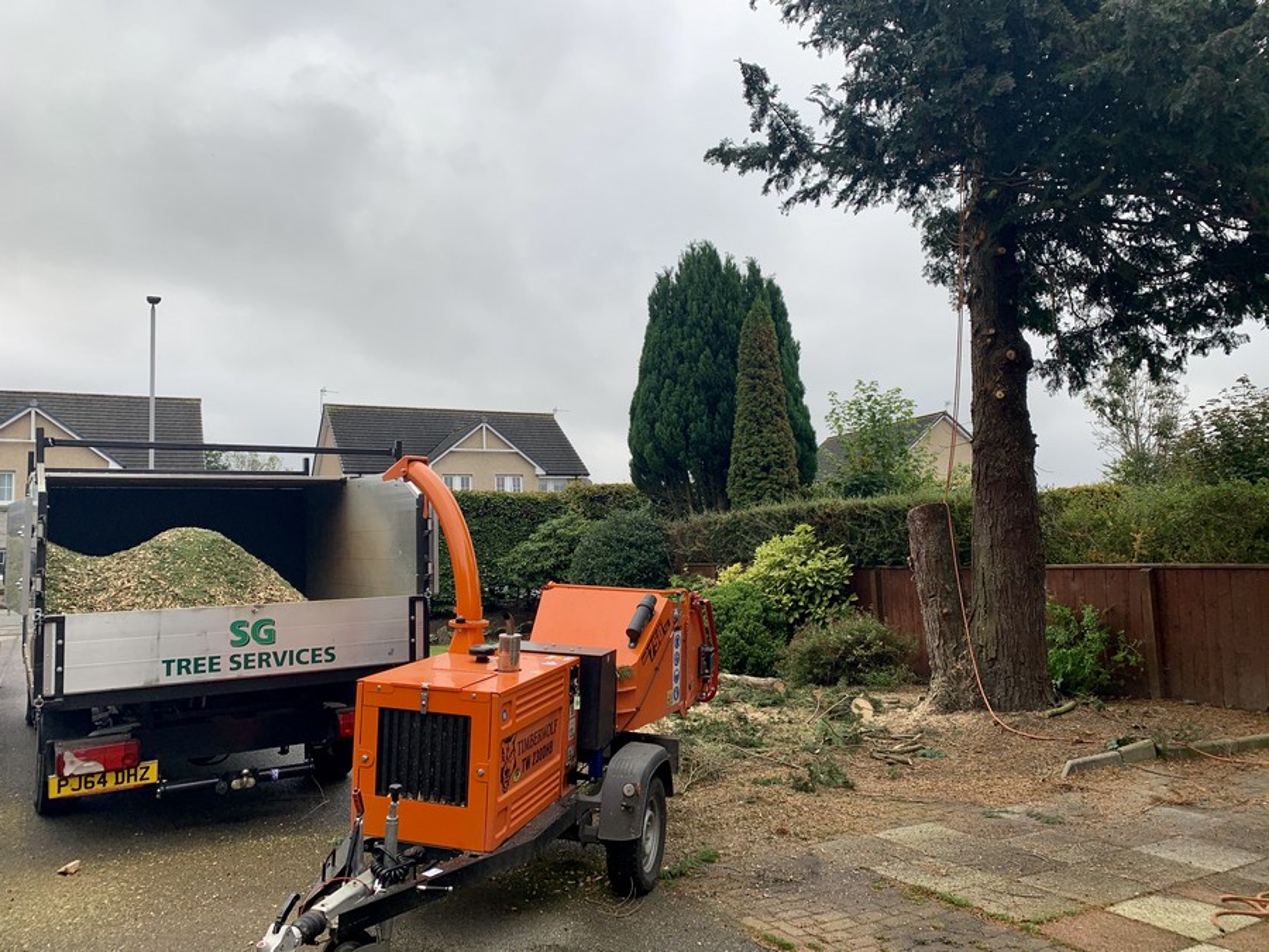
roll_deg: +1.4
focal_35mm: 26
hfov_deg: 67.3
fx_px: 953
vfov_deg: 53.1
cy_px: 476
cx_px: 634
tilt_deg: +5.3
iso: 25
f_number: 1.8
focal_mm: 4.25
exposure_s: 1/420
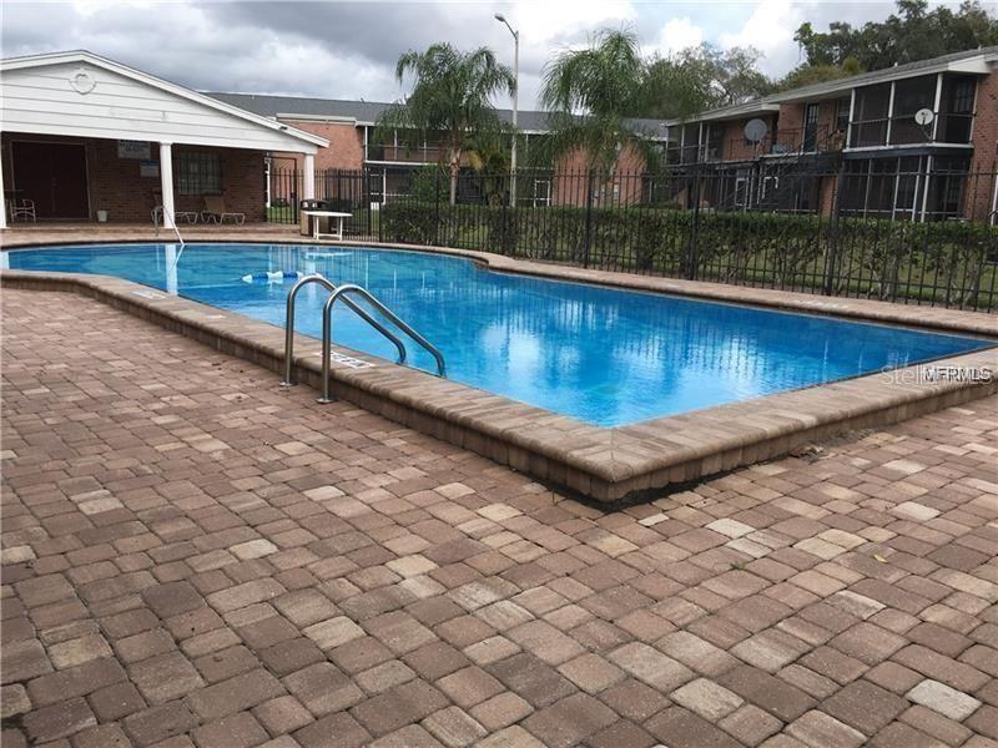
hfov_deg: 61.7
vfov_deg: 48.2
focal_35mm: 29
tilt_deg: -10.8
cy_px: 374
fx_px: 836
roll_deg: -1.7
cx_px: 499
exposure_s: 1/1099
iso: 25
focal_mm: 4.15
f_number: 2.2
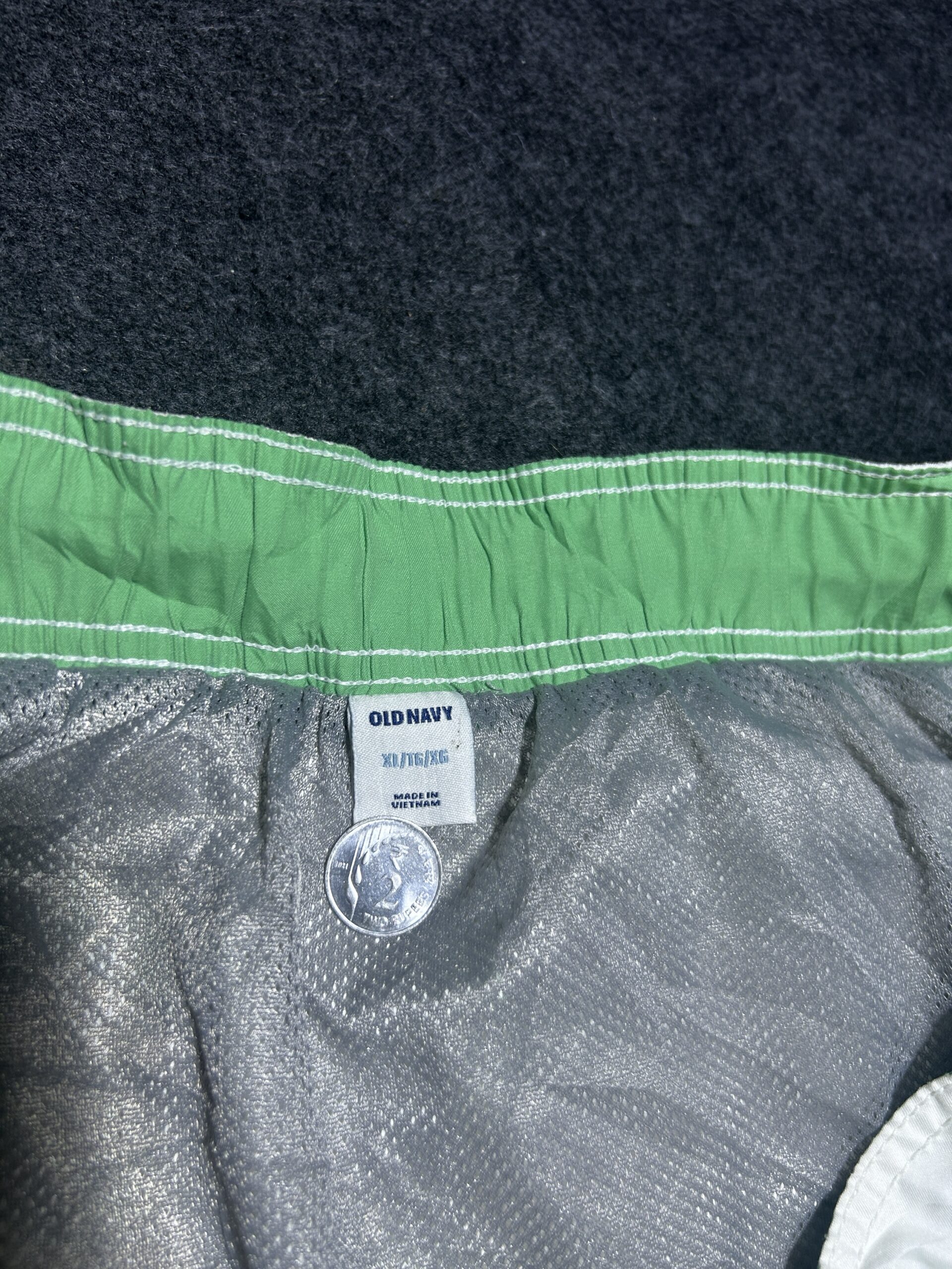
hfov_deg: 53.1
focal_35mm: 26
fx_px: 953
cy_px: 634
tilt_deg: -52.7
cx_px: 476
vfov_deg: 67.3
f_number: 1.5
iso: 40
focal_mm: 5.7
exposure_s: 1/100
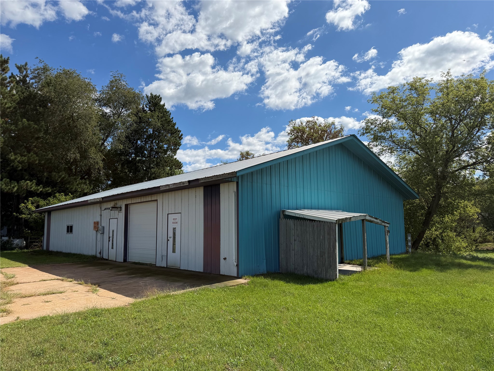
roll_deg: +0.7
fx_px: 343
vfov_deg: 56.8
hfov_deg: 71.6
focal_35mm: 24
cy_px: 186
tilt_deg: +6.4
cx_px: 247
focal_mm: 6.76
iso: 80
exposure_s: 1/6711
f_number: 1.78
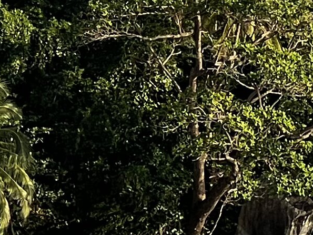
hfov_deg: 3.8
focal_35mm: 518
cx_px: 344
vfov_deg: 2.9
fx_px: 4683
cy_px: 107
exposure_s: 1/352
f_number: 2.8
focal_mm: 9
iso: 32
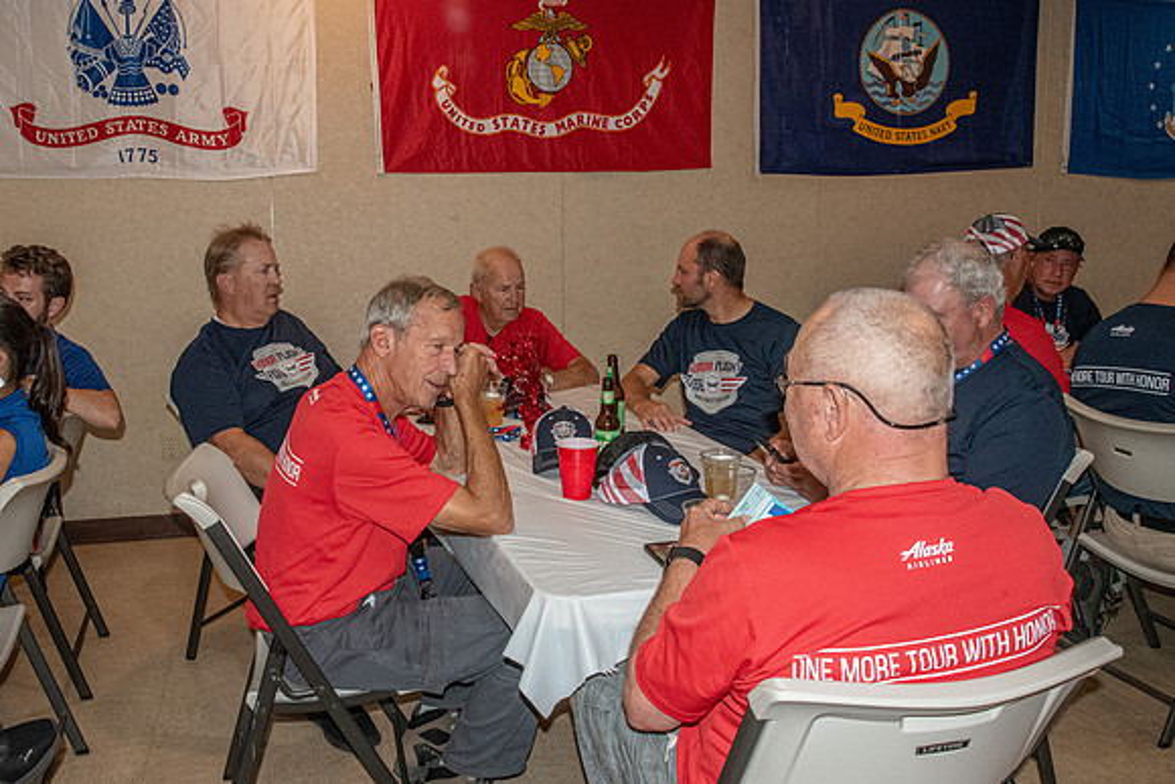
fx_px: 1009
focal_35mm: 31
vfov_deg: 42.4
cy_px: 364
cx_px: 517
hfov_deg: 60.2
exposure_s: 1/60
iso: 6400
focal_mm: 24
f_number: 13
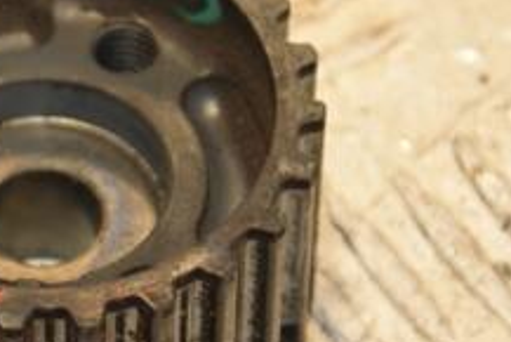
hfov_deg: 4.7
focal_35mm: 435
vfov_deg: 3.2
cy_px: 186
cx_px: -7
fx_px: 6184
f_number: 6.3
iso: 800
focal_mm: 105
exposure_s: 1/200
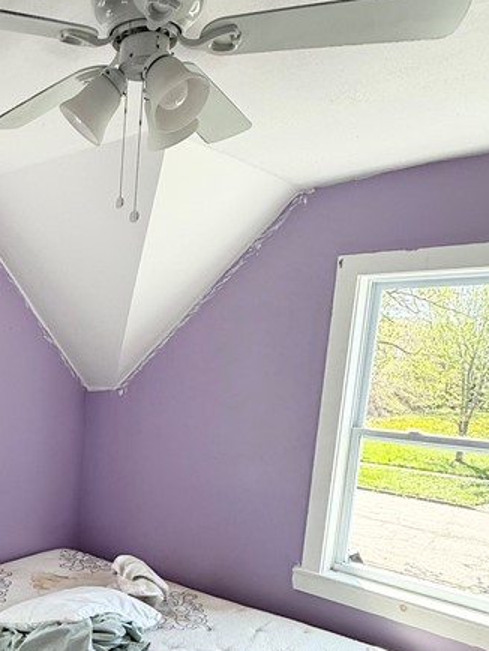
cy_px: 476
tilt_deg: -11.3
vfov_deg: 53.2
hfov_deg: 38.2
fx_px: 621
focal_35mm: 33
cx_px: -2
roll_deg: -1.4
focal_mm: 2.22
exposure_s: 1/158
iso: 64
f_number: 2.2
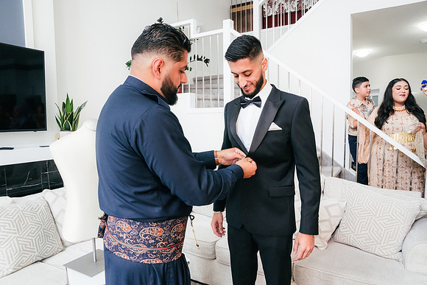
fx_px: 285
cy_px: 142
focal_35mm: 24
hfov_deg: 73.7
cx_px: 214
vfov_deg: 53.2
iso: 6400
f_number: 9
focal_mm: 24
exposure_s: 1/160
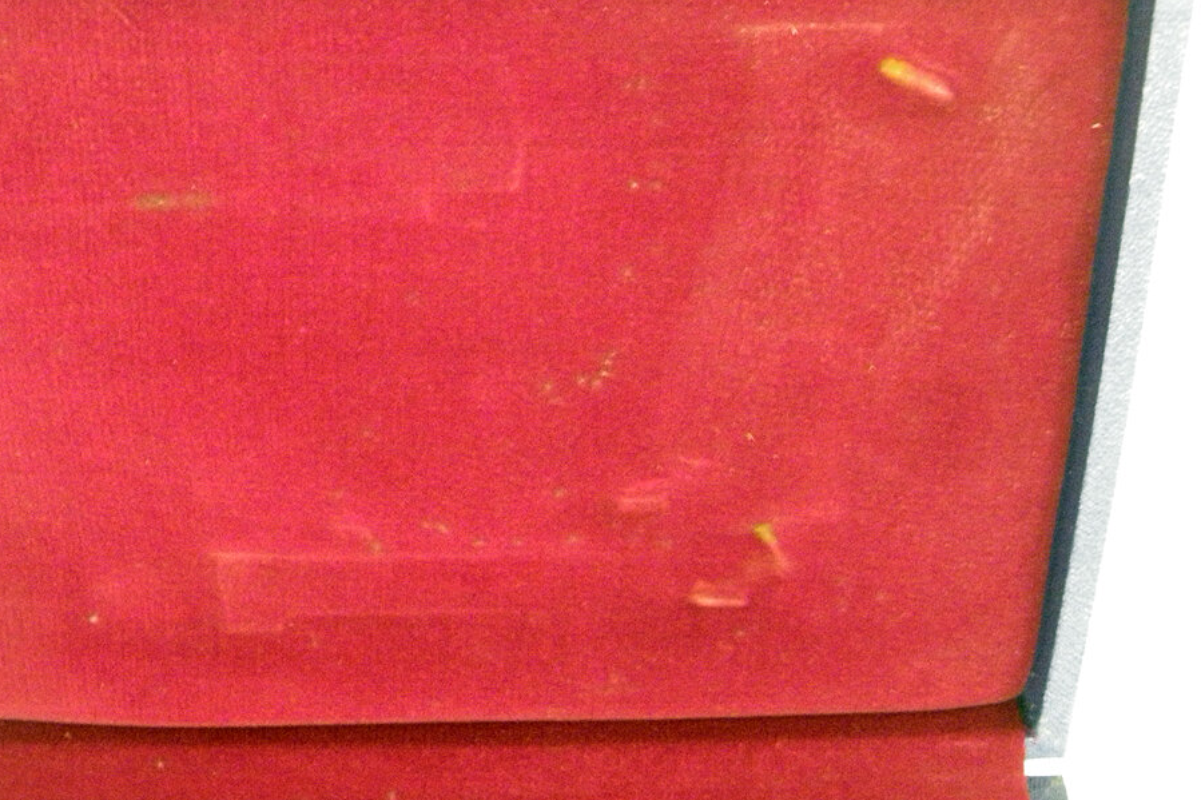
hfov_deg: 39.5
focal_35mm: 50
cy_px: 353
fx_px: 1668
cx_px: 485
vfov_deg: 27.0
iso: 800
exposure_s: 1/5
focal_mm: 6.3
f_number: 3.5
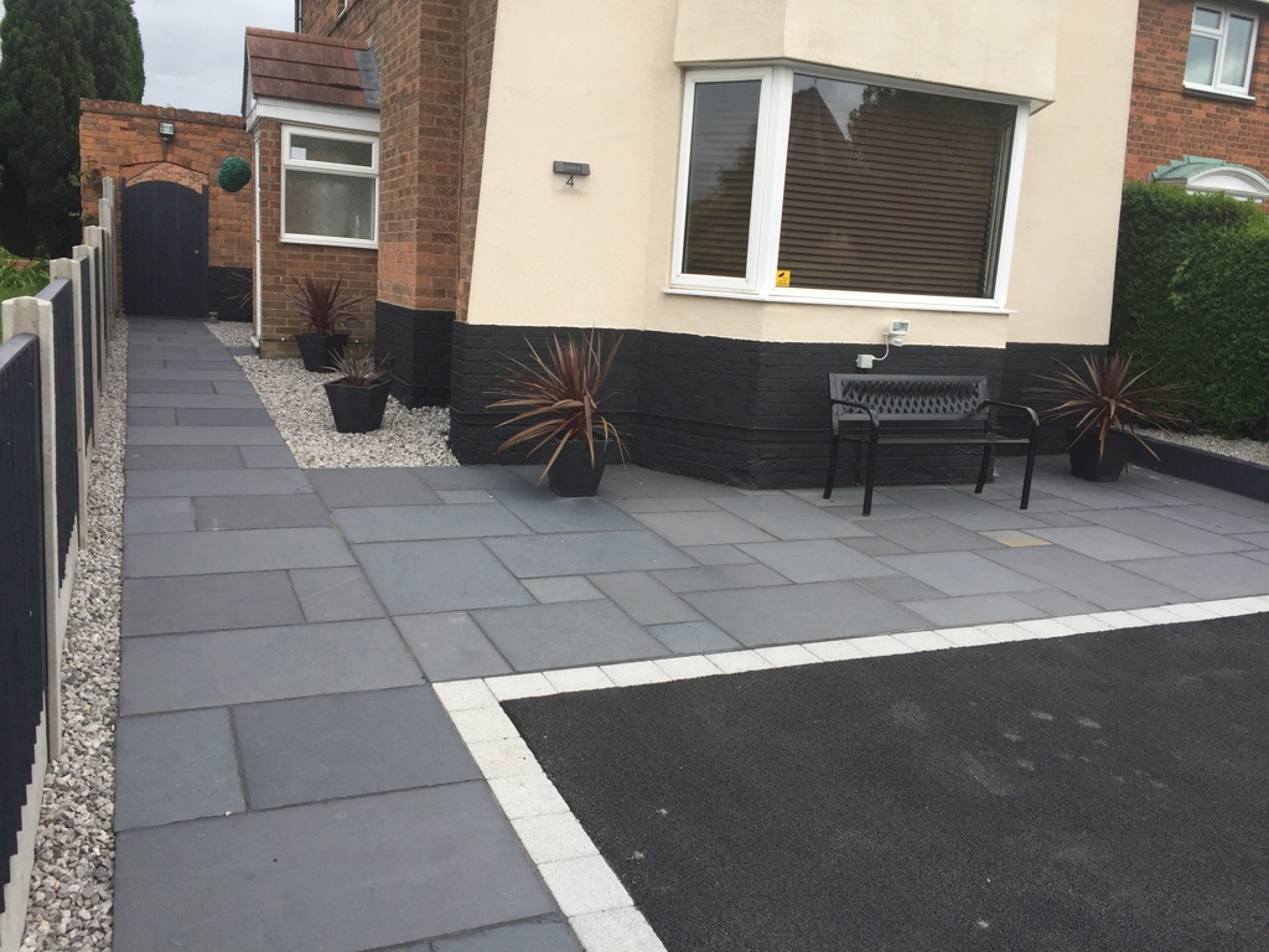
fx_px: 1063
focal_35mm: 29
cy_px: 476
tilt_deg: -9.0
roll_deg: -3.9
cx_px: 634
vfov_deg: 48.2
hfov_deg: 61.7
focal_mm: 4.15
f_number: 2.2
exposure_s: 1/1412
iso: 32
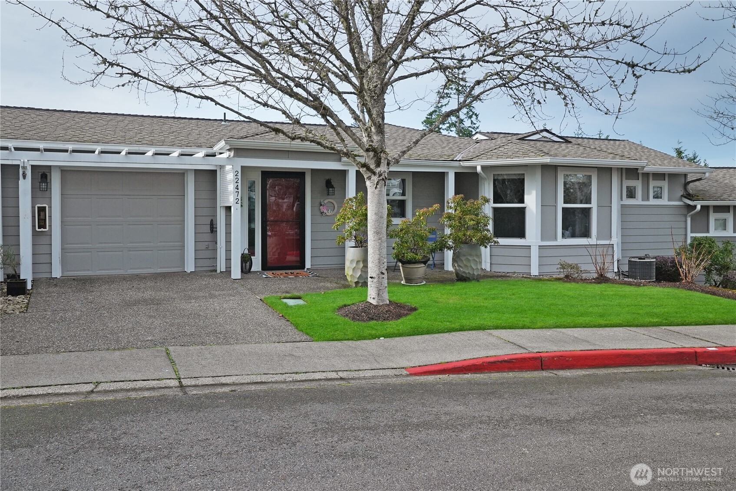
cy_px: 246
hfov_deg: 61.9
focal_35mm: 30
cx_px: 368
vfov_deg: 43.7
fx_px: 614
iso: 640
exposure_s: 1/200
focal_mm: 30
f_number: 8
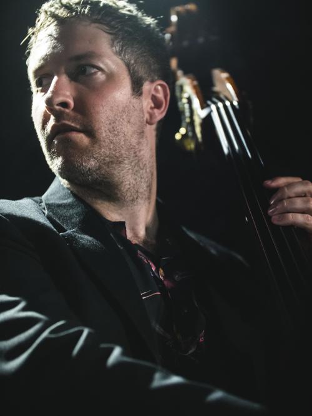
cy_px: 208
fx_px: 1705
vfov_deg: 13.9
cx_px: 156
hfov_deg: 10.5
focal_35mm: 142
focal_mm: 71
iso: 1600
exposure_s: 1/125
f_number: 1.4
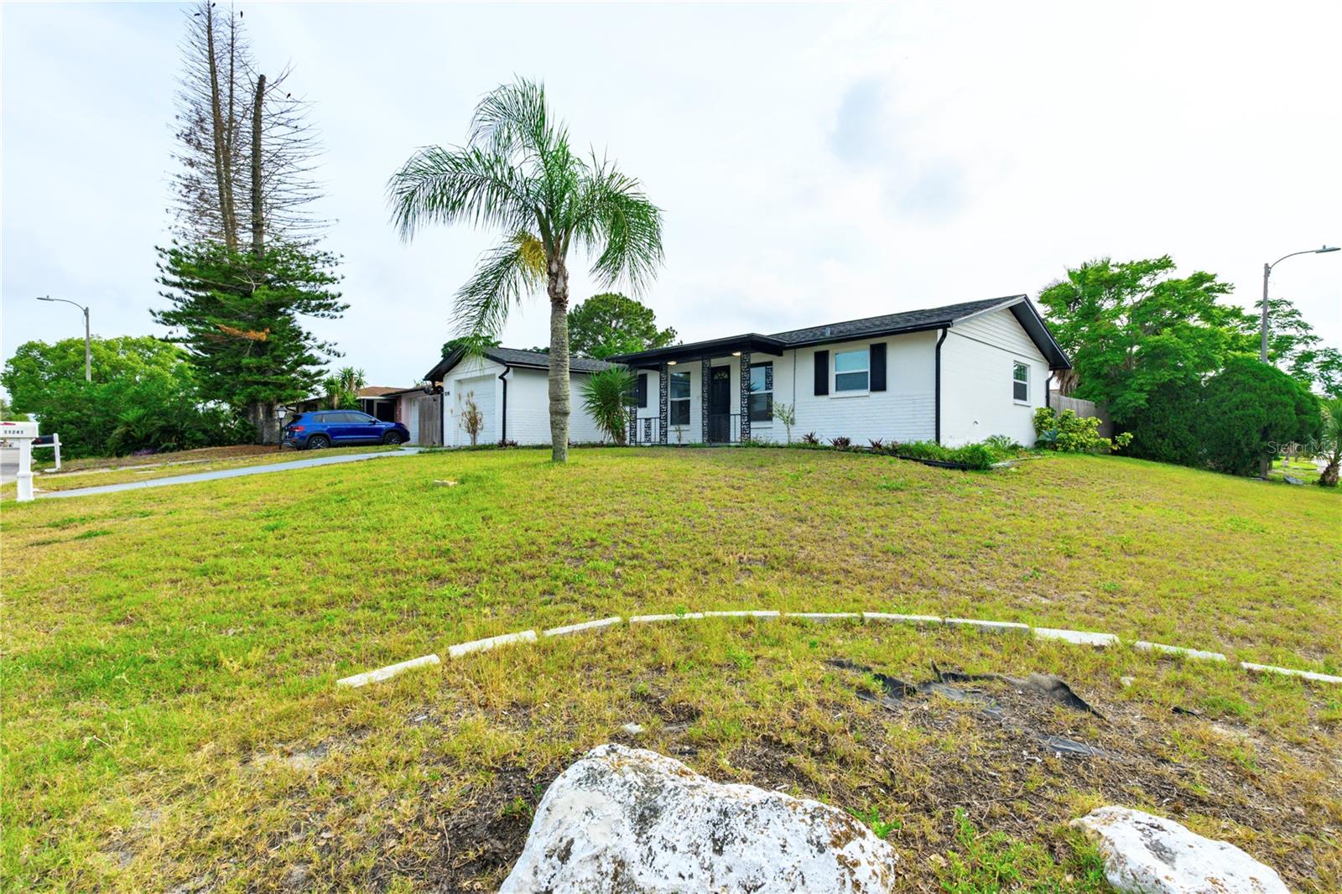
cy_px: 447
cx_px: 671
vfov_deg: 72.0
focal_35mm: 16
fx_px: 615
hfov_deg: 95.0
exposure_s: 1/250
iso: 100
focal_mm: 11
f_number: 8
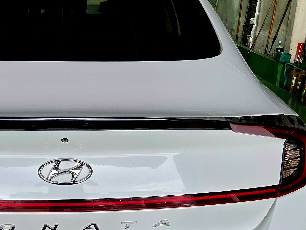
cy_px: 196
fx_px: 495
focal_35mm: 56
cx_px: 99
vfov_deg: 25.5
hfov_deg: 34.0
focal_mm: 5.4
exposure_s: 1/120
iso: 50
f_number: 1.8
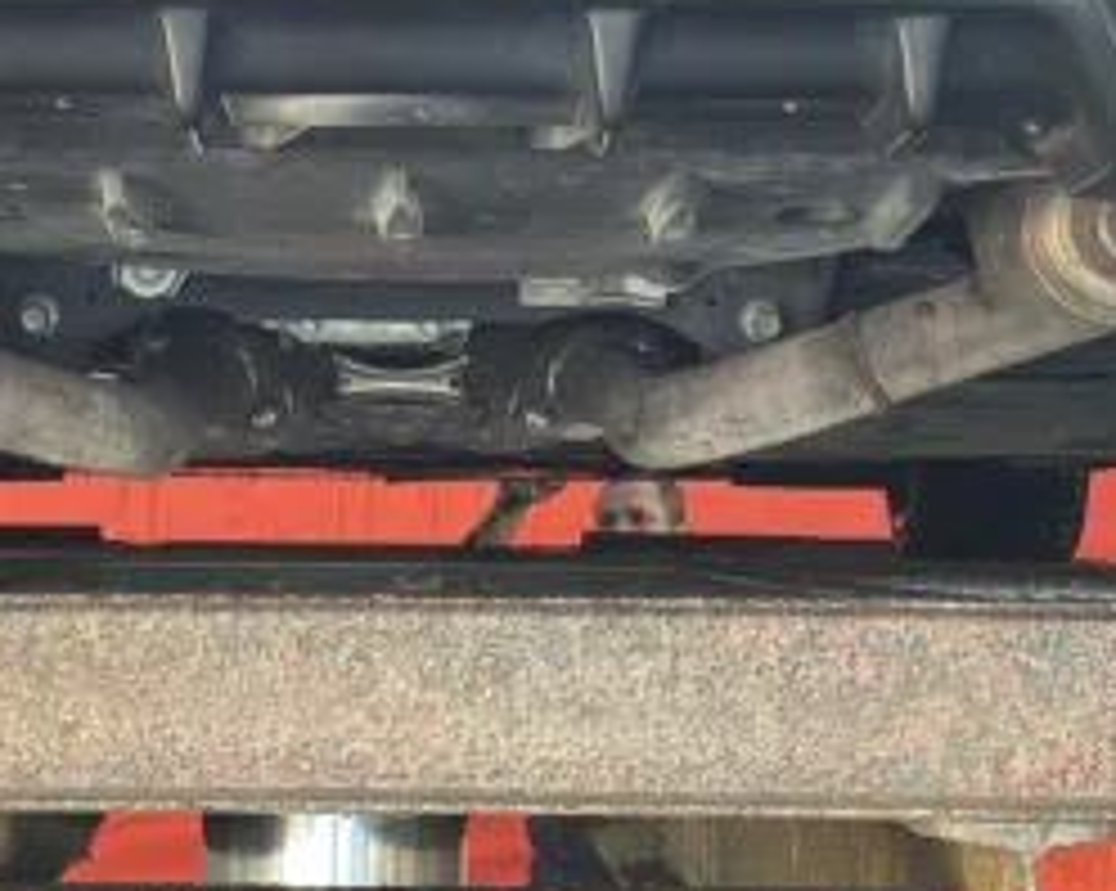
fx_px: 3993
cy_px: 18
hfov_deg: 15.9
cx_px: 351
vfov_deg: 12.6
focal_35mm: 121
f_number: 1.78
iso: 160
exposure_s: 1/60
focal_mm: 6.86
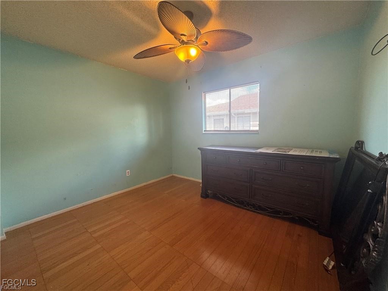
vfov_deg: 85.7
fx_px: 157
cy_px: 146
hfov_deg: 102.1
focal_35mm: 14
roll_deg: +1.2
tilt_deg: -5.2
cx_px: 194
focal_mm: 2.22
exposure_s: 1/99
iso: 160
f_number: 2.2
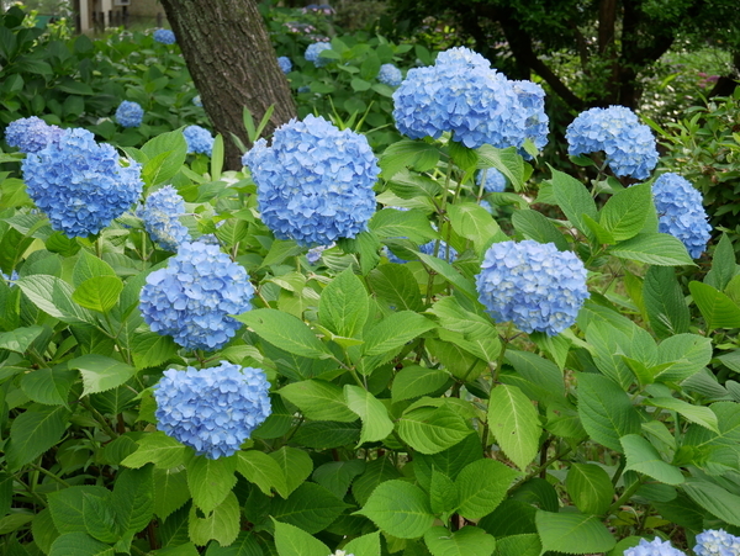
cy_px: 278
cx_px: 370
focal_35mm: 54
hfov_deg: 35.5
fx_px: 1155
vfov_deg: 27.1
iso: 200
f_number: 5.6
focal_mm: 27
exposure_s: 1/125
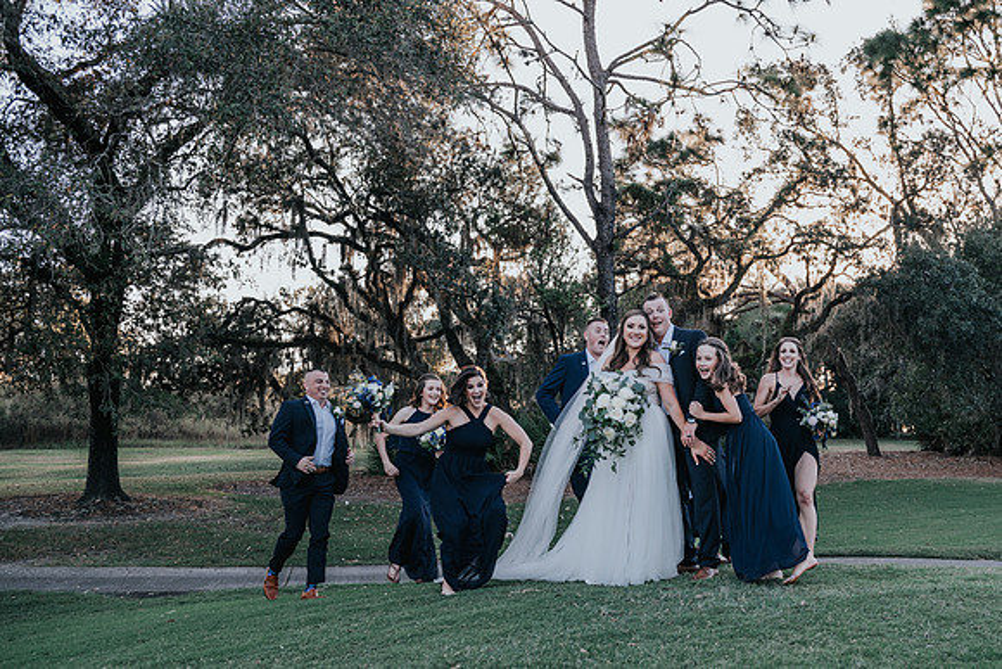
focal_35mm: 42
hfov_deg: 45.6
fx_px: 1183
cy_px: 406
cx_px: 608
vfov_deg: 31.5
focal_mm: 35
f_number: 4.5
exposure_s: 1/200
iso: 200
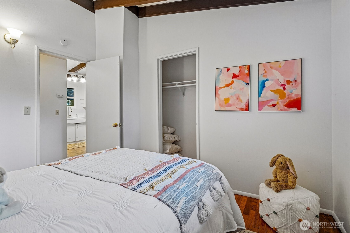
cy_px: 116
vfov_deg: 73.7
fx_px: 156
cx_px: 175
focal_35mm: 16
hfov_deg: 96.7
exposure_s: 1/15
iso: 1600
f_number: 8
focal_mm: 16
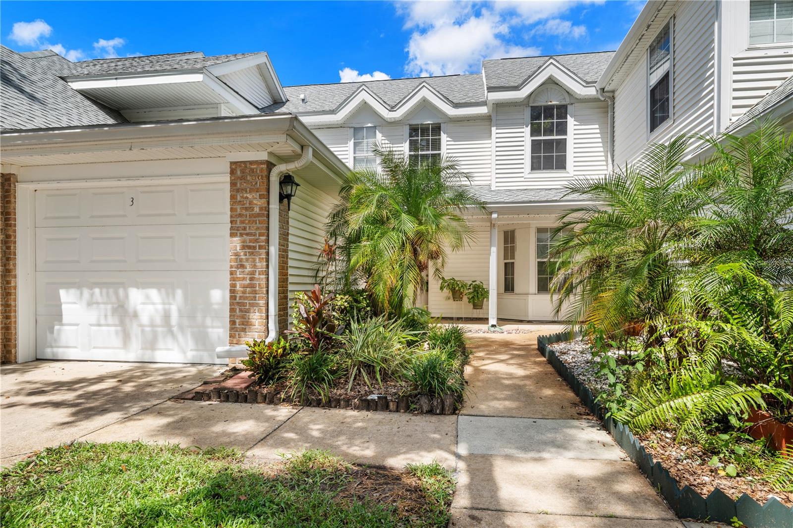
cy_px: 264
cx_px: 396
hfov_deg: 82.6
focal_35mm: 20
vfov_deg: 60.7
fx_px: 451
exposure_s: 1/125
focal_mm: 20.5
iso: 160
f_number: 8
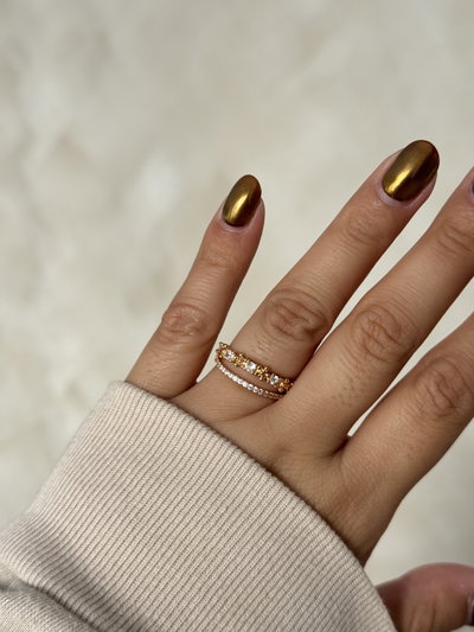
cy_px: 316
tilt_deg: -5.4
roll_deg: +6.5
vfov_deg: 39.6
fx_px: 876
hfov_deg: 30.3
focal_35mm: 48
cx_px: 237
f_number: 1.78
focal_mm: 6.76
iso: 100
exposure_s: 1/70
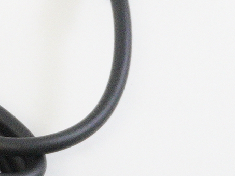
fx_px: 1675
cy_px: 221
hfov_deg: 7.8
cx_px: -179
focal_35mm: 247
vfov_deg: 6.0
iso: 5000
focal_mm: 31
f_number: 5.6
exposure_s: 1/200
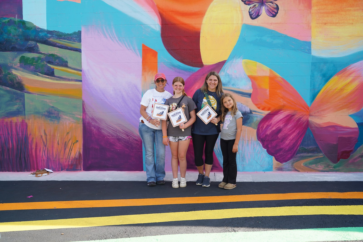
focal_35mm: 32
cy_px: 121
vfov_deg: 41.1
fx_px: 323
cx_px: 182
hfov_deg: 58.7
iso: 100
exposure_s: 1/250
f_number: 5
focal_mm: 32
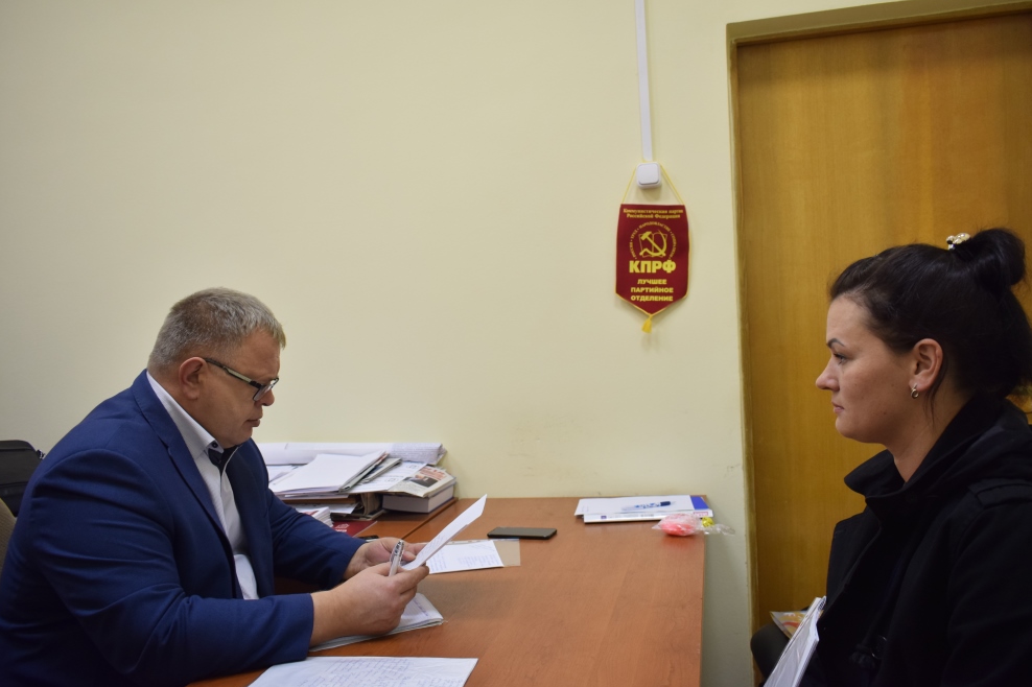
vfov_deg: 46.4
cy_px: 348
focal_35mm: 28
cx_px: 526
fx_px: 802
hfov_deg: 65.5
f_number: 4
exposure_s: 1/60
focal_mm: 18
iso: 640
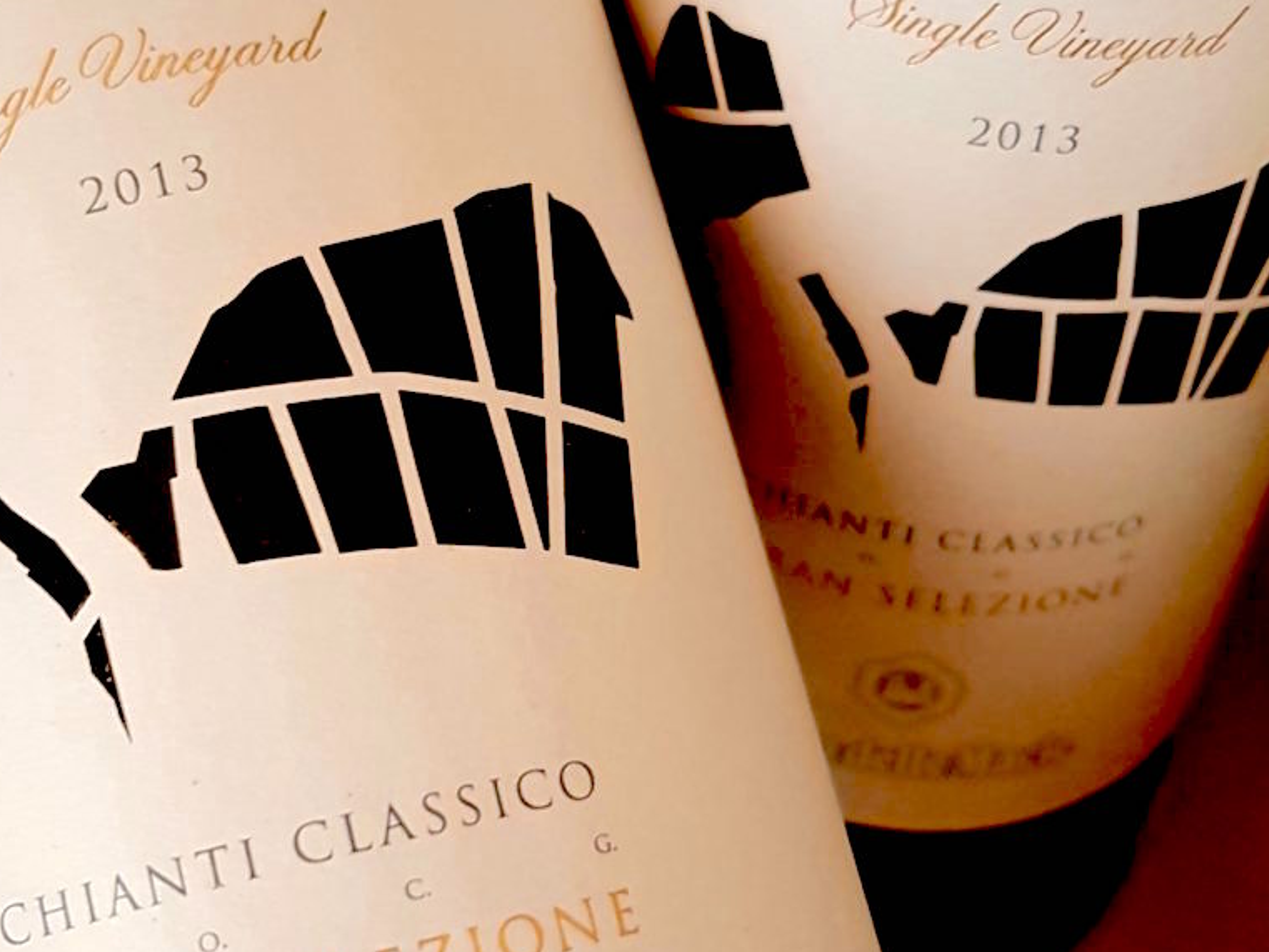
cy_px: 387
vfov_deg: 40.6
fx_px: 1283
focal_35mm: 35
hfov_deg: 52.4
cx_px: 535
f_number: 1.7
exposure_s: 1/16
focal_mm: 4.2
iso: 200
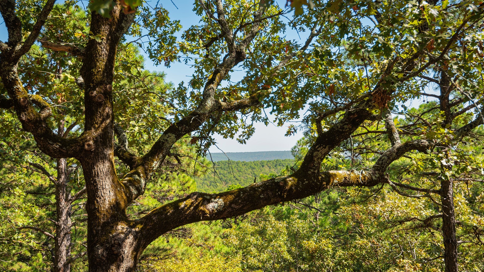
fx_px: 500
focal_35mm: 39
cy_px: 137
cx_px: 240
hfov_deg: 51.6
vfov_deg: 30.4
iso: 100
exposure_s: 1/100
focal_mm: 35
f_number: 7.1
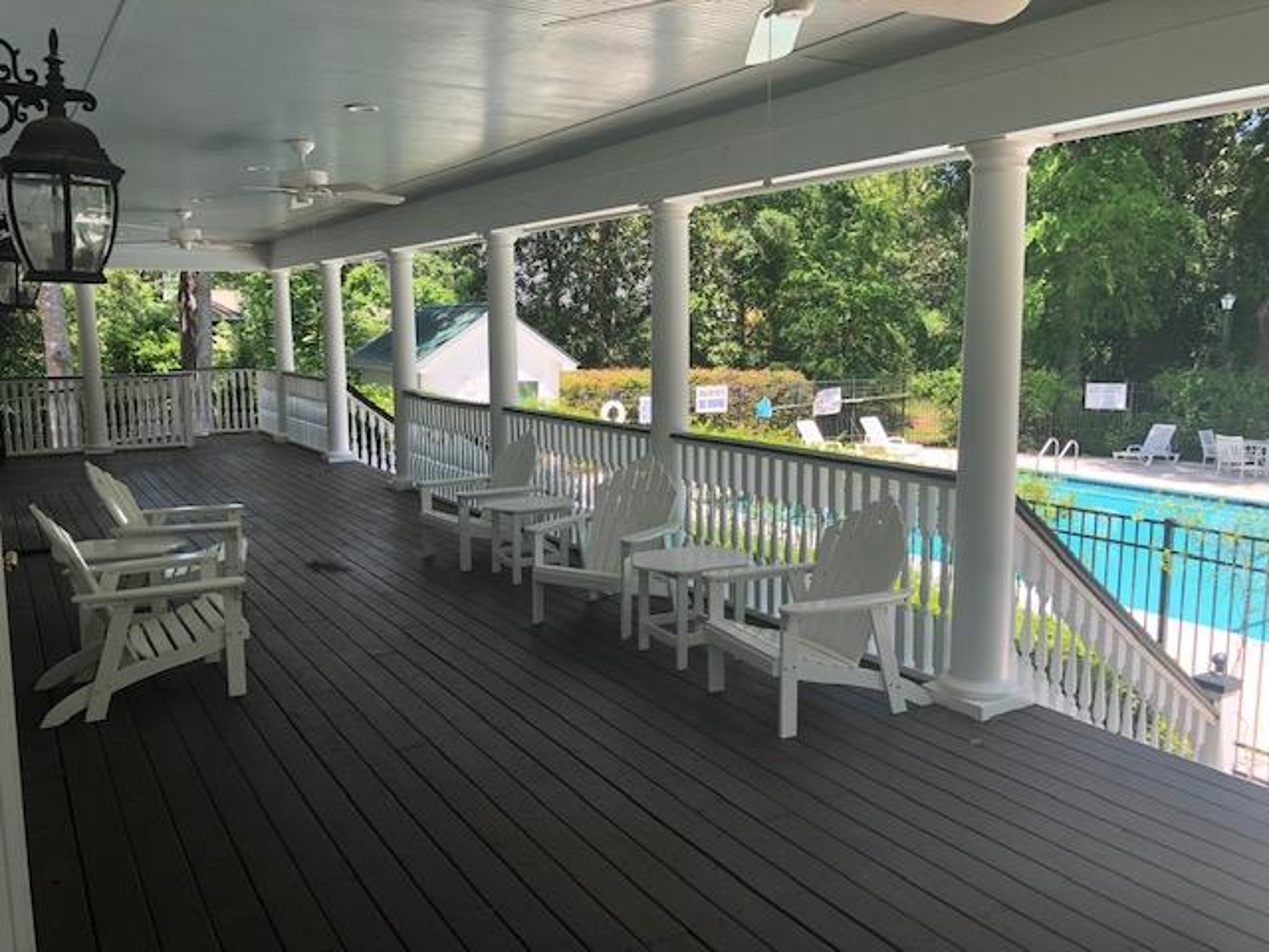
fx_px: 1026
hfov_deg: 63.4
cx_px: 634
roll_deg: +0.8
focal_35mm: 28
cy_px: 476
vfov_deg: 49.7
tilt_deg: -7.7
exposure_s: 1/306
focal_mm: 3.99
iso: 20
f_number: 1.8
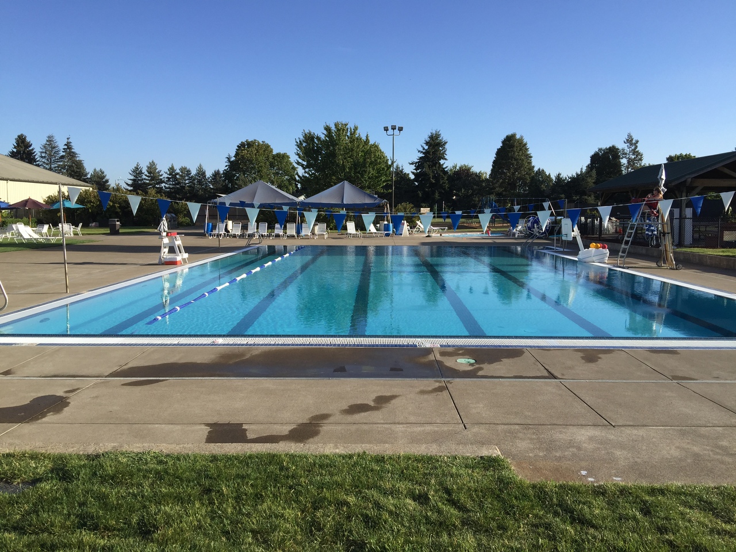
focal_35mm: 29
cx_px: 368
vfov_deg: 48.2
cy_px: 276
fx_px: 617
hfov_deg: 61.7
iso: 32
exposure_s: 1/1364
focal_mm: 4.15
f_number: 2.2
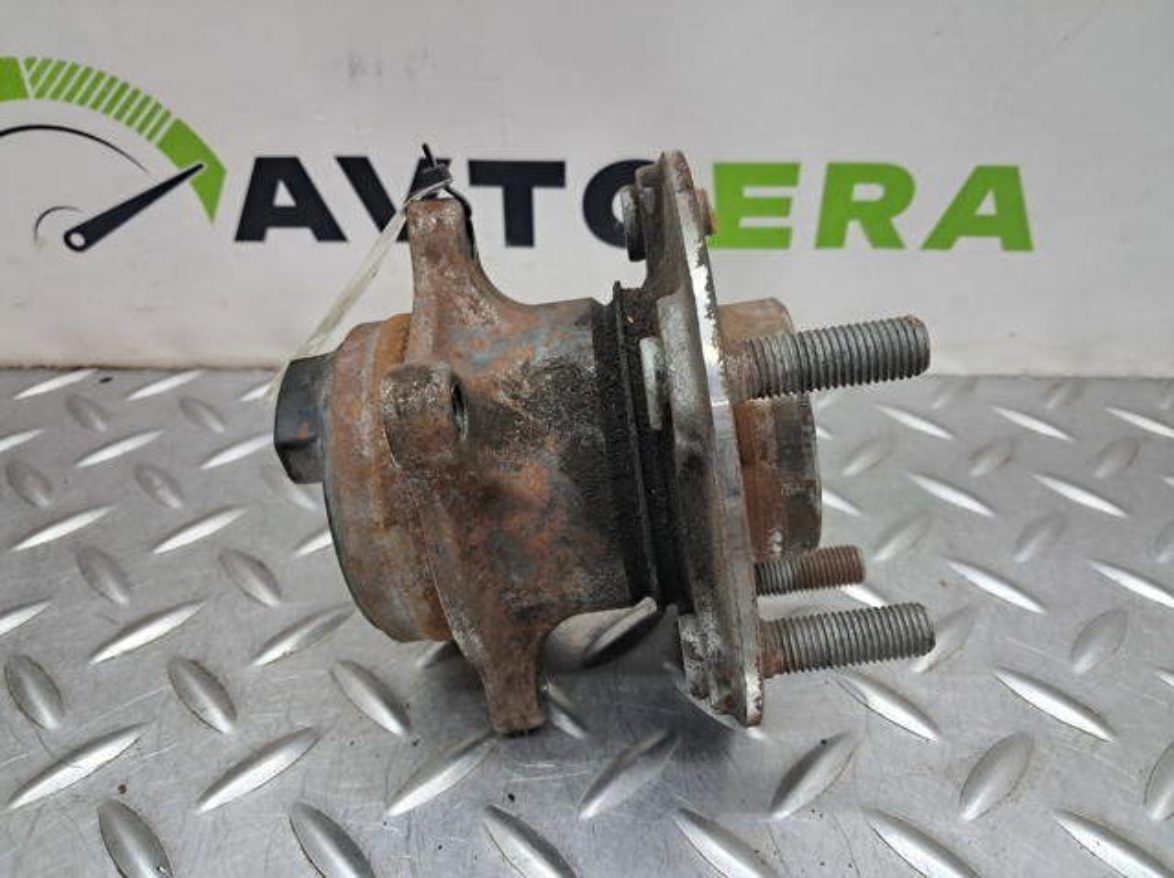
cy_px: 439
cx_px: 587
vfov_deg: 51.3
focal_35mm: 27
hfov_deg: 65.4
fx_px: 915
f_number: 1.8
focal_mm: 4
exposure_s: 1/50
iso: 160
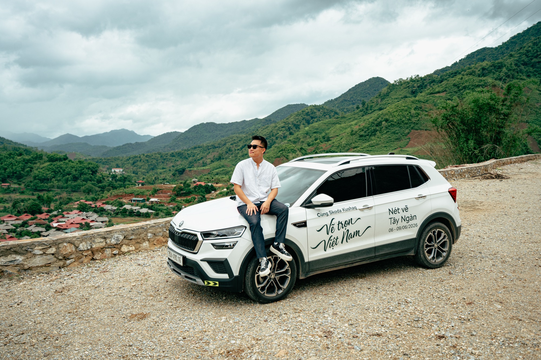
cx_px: 270
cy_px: 180
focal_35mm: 35
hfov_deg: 54.4
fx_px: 526
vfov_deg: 37.8
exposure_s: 1/1000
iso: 200
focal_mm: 35
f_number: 4
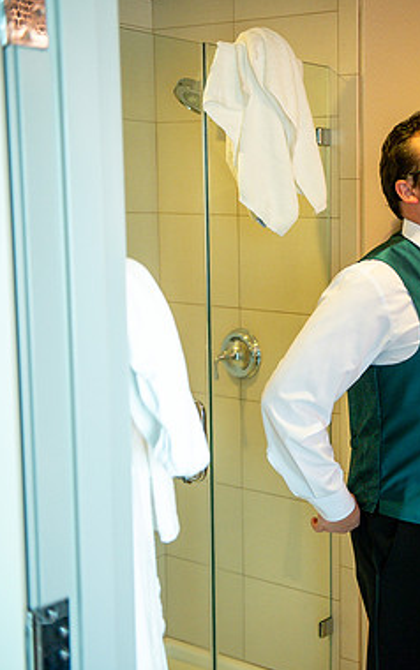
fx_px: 1024
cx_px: 476
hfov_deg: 21.8
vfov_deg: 36.3
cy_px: 338
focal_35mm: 56
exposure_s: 1/200
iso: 1250
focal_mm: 36
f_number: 2.8
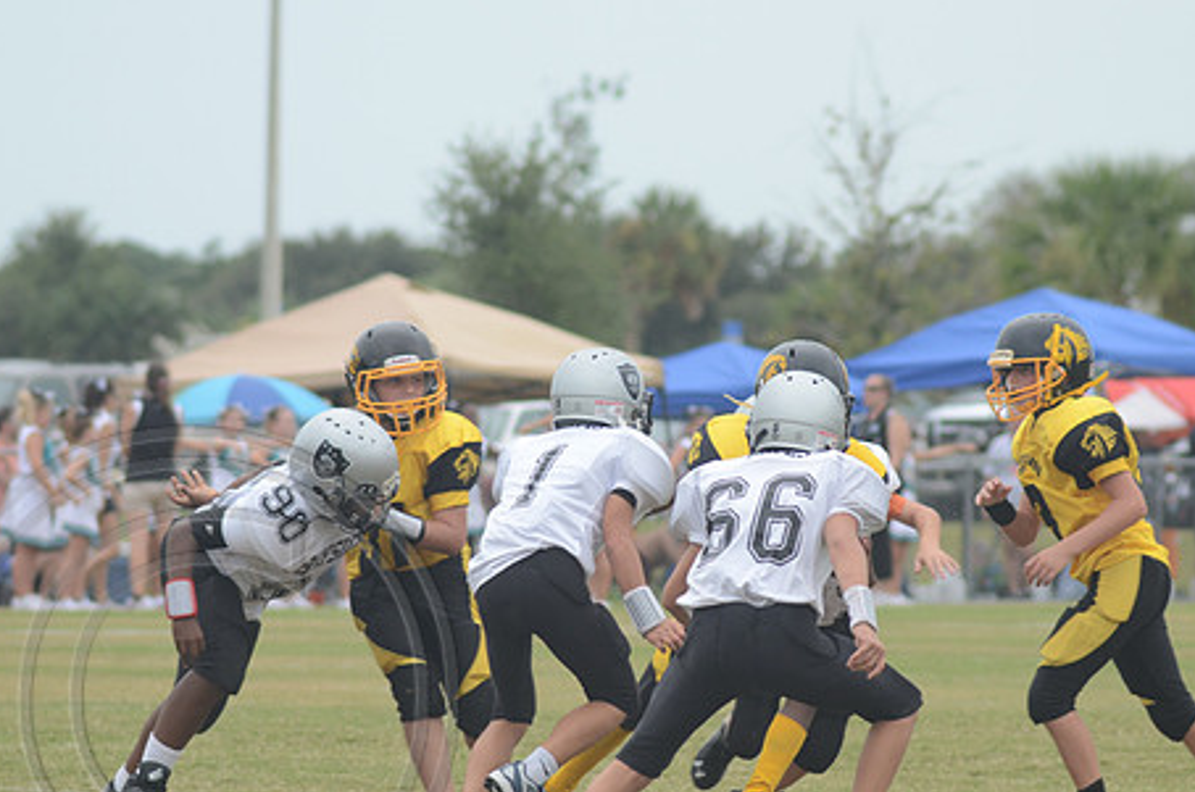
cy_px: 437
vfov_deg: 3.6
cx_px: 663
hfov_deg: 5.4
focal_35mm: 383
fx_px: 12691
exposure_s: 1/800
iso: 400
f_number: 5.6
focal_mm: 200
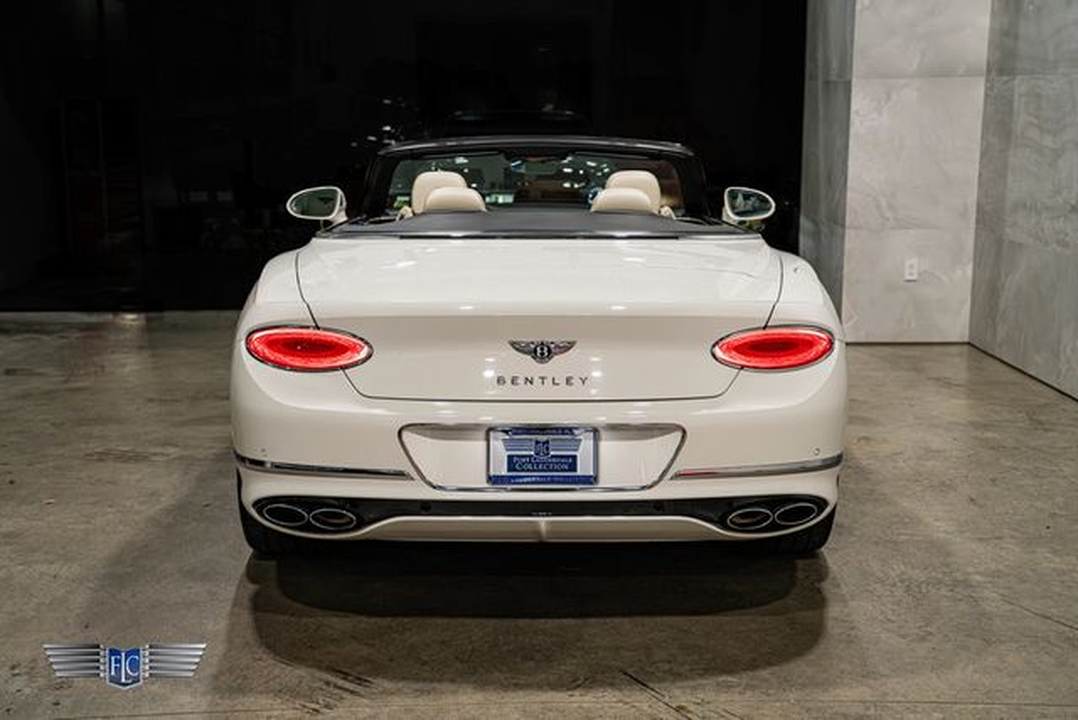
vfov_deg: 27.5
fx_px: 1468
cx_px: 539
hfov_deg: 40.3
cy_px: 360
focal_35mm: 49
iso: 1250
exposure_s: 1/125
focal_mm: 49
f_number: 4
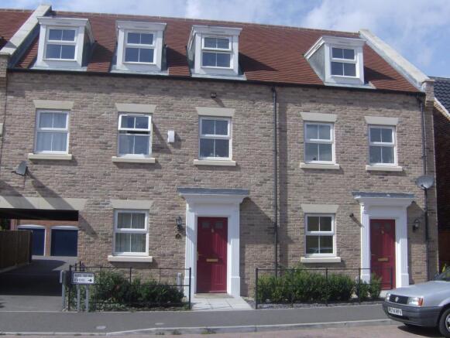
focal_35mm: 36
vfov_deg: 39.7
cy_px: 169
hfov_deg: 51.3
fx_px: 468
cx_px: 225
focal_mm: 6
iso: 100
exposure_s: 1/854
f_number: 4.7
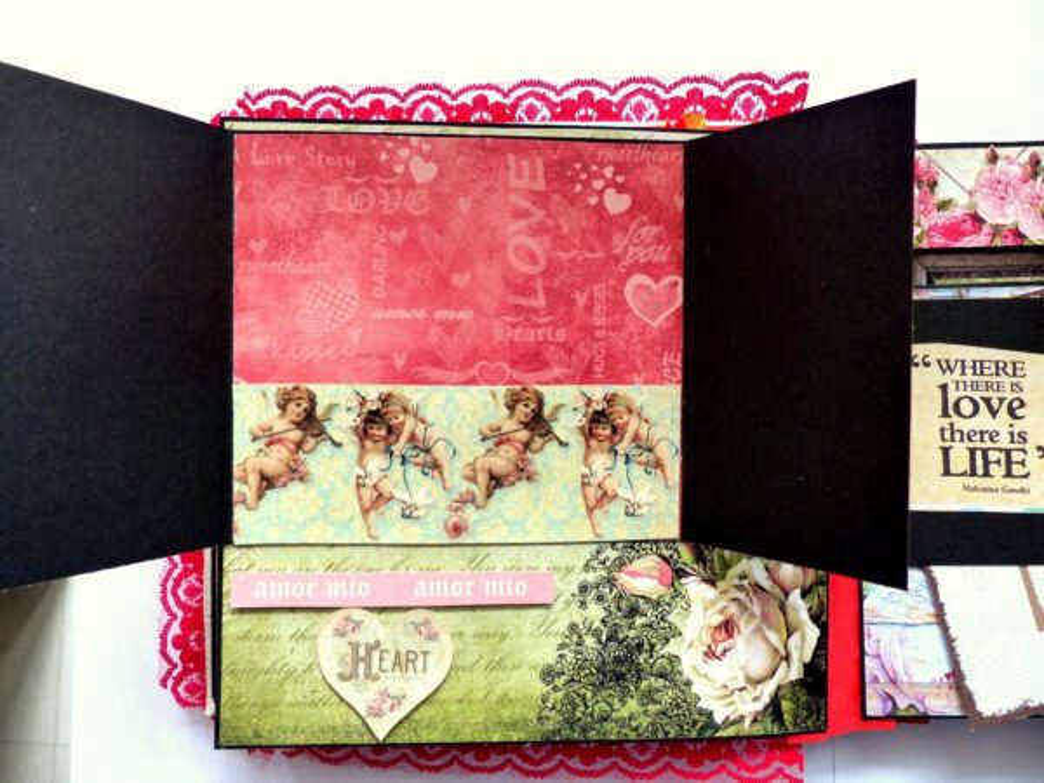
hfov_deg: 69.4
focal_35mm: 25
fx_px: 754
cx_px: 522
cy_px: 392
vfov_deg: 54.9
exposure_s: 1/100
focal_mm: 4.5
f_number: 2.8
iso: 160
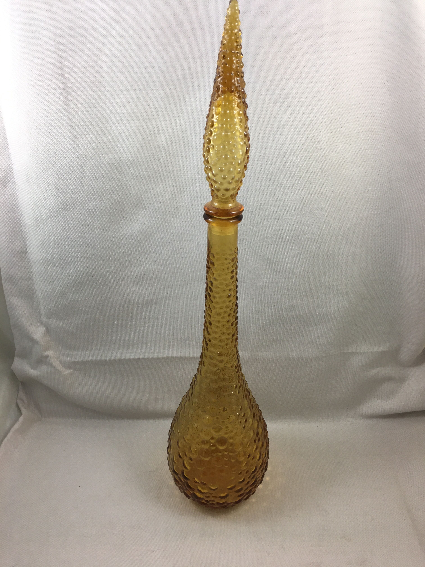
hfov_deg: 48.2
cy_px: 284
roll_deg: -0.2
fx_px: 475
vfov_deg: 61.7
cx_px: 212
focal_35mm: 29
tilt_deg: -29.0
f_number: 2.2
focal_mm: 4.15
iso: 25
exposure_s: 1/33
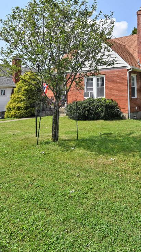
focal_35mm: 30
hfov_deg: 37.8
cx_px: 109
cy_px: 90
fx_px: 200
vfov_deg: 63.1
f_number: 7.1
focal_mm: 14
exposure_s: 1/400
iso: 100
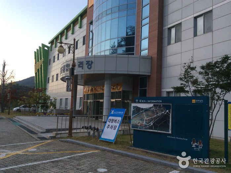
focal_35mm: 33
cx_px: 116
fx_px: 220
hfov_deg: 55.4
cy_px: 86
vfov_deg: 42.8
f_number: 2.4
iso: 50
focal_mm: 3.3
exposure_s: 1/60
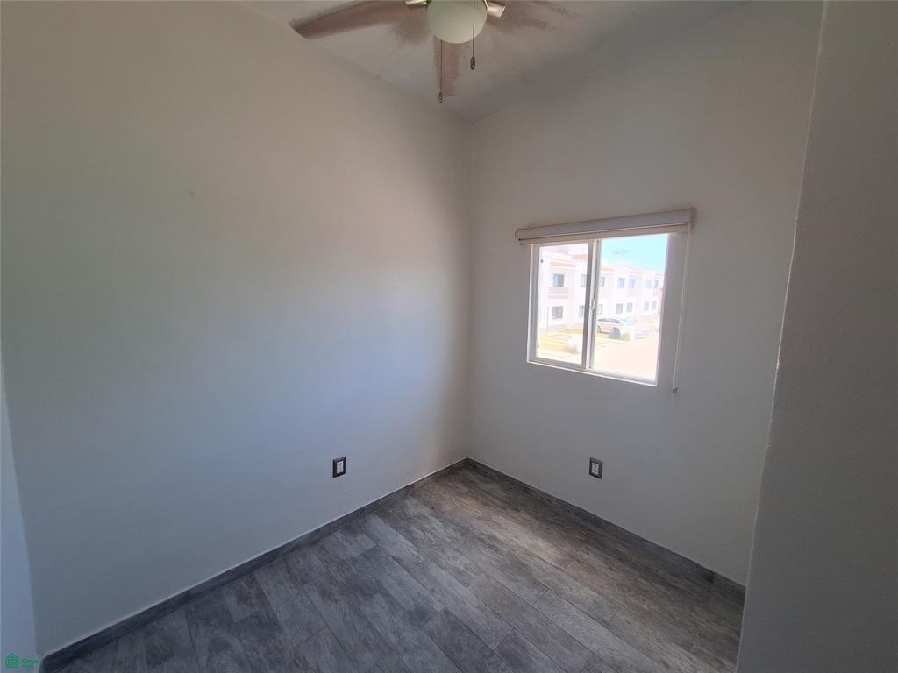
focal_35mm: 13
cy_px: 336
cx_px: 449
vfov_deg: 89.9
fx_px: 337
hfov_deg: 106.2
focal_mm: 1.74
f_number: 2.2
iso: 64
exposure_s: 1/120
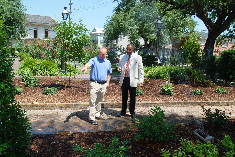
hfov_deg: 65.5
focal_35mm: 28
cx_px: 115
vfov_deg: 46.4
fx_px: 183
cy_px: 81
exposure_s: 1/160
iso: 100
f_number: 7.1
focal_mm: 18
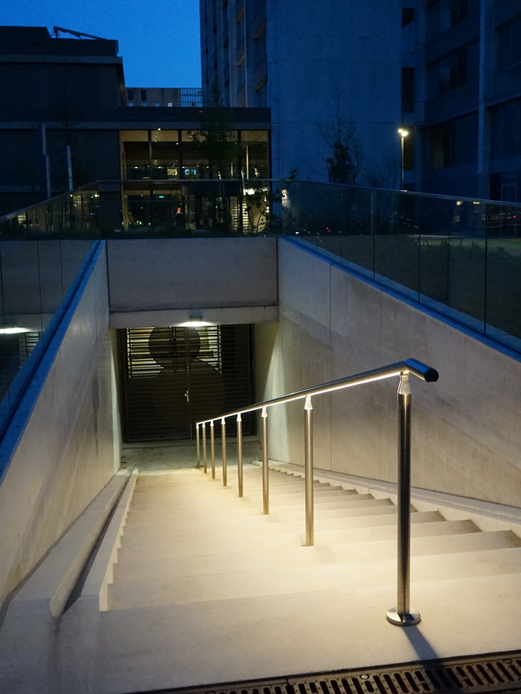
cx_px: 292
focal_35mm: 41
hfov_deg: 35.1
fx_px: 823
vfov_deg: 45.8
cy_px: 346
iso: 6400
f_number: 3.5
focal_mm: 28
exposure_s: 1/125
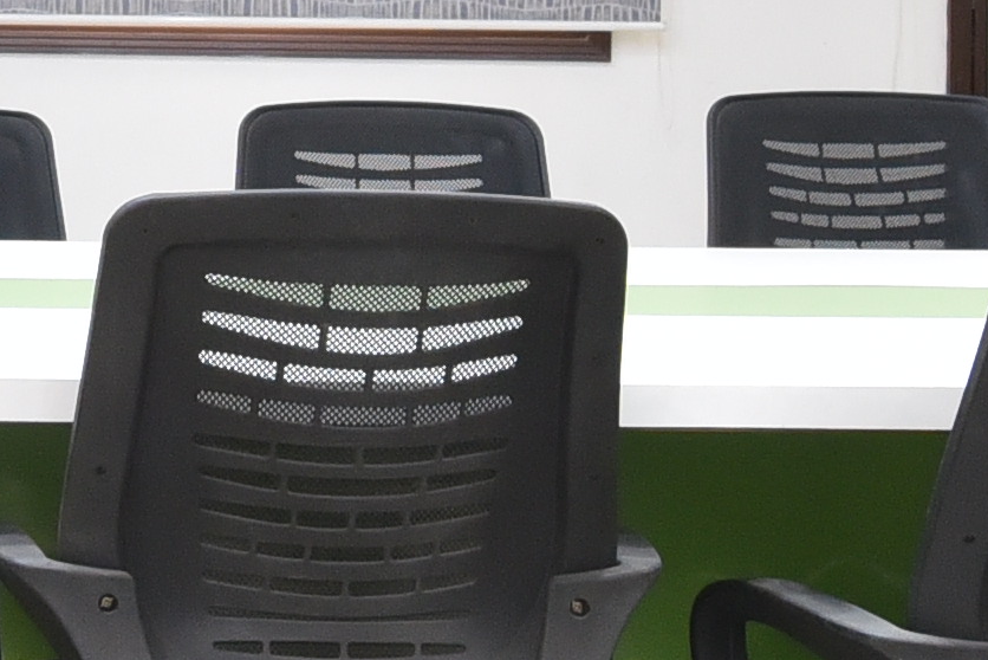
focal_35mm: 108
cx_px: -190
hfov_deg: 18.0
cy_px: 18
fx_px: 2965
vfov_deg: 12.6
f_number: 7.1
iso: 1250
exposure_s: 1/15
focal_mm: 15
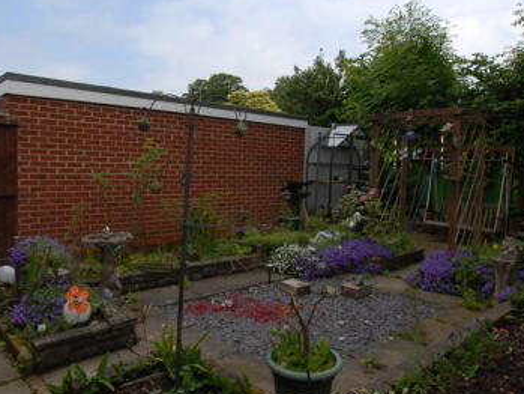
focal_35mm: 27
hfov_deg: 65.3
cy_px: 189
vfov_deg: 51.4
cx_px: 256
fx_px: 409
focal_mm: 10
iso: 100
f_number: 6.3
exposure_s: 1/160
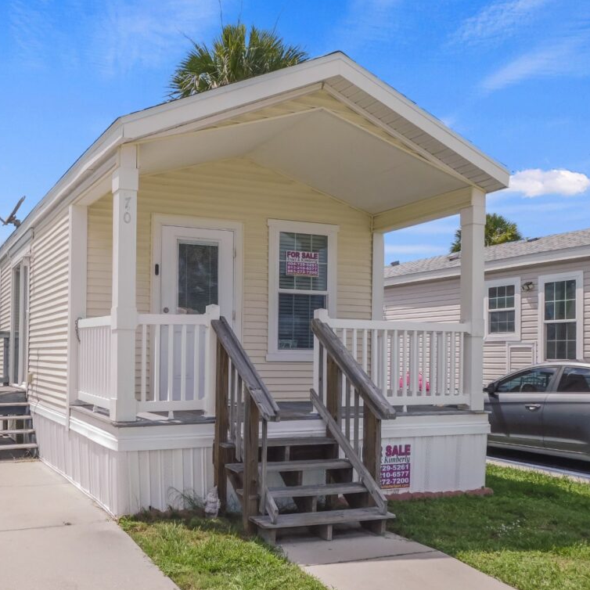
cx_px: 206
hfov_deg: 45.5
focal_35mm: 36
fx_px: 694
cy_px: 300
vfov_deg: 46.0
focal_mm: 5.3
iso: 125
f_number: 6.4
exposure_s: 1/400
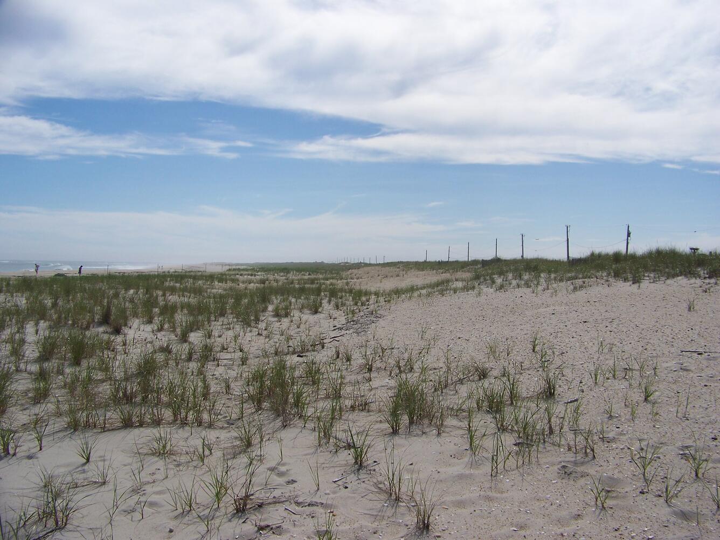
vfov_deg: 39.7
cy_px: 270
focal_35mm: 36
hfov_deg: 51.4
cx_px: 360
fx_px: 749
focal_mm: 5.85
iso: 64
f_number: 4
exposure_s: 1/1250
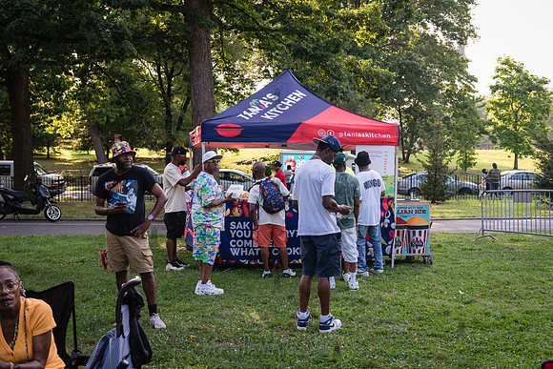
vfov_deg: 33.0
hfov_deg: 47.8
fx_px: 623
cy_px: 184
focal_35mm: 41
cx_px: 276
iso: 500
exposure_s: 1/500
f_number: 3.5
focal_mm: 40
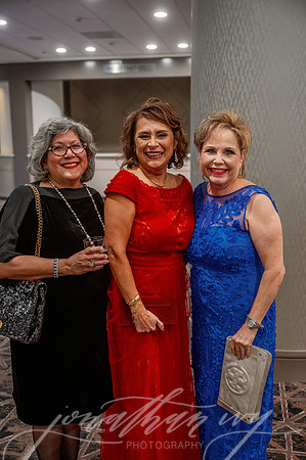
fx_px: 473
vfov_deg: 51.9
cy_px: 230
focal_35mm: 37
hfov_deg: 35.9
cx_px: 153
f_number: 2.8
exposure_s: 1/200
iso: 3200
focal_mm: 37
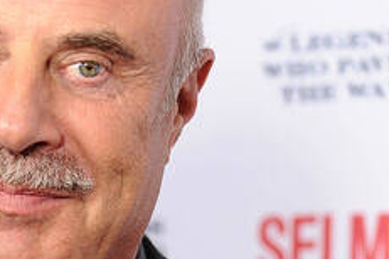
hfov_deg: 5.8
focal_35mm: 356
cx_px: 25
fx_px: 3846
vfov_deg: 3.9
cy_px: 239
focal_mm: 110
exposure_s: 1/400
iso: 2000
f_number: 2.8
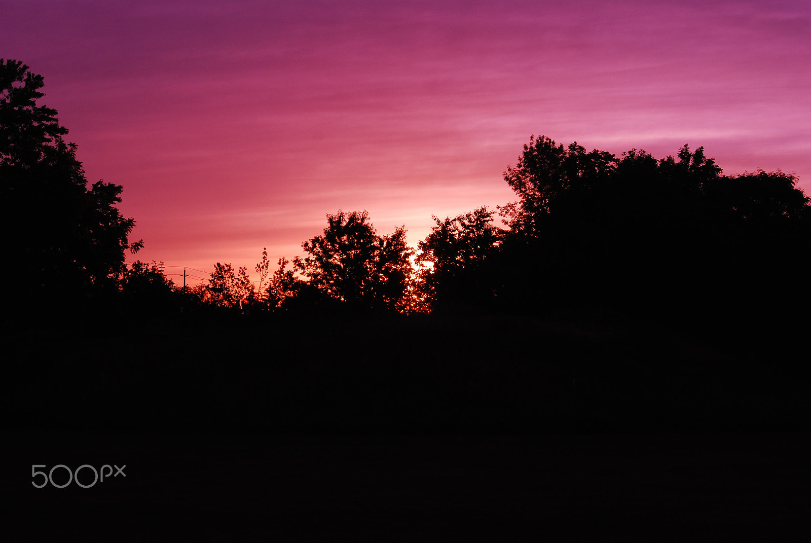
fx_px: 1861
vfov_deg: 16.6
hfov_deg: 24.6
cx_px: 406
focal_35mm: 82
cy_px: 272
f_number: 8
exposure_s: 1/50
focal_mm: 55
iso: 200
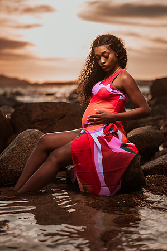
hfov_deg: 23.3
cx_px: 84
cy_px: 126
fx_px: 404
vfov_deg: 34.5
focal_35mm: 58
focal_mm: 58
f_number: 1.4
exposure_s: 1/3200
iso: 100
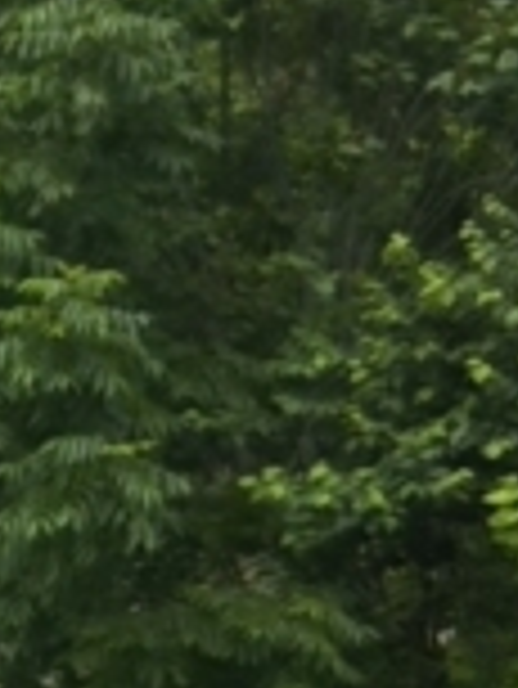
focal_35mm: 157
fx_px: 3128
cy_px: 463
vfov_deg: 12.6
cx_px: -685
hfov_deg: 8.7
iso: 25
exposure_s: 1/320
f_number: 2.2
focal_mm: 4
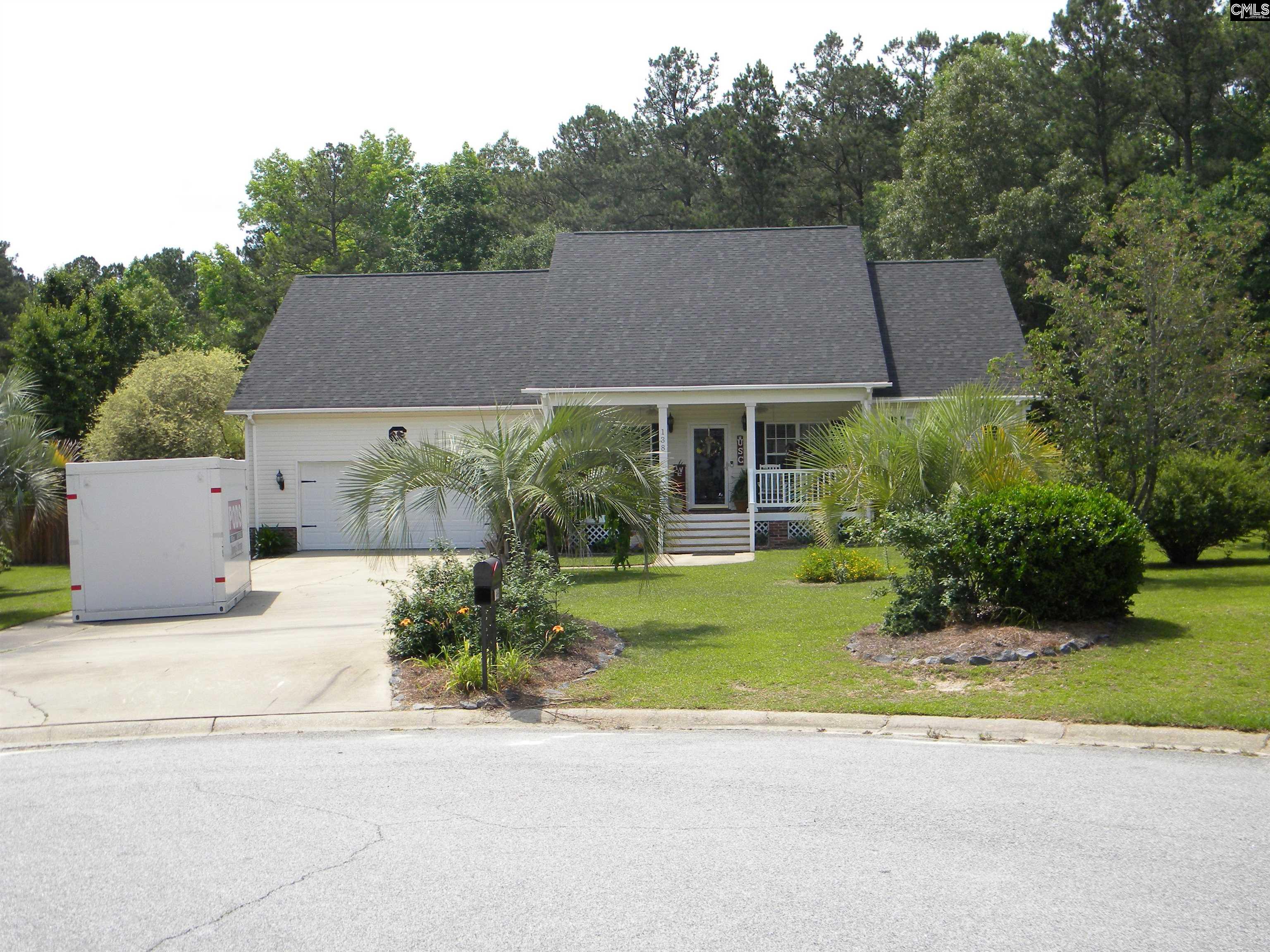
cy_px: 476
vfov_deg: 35.1
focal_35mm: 41
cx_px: 635
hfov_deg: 45.8
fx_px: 1504
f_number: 3.8
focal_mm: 7.3
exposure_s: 1/672
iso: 80
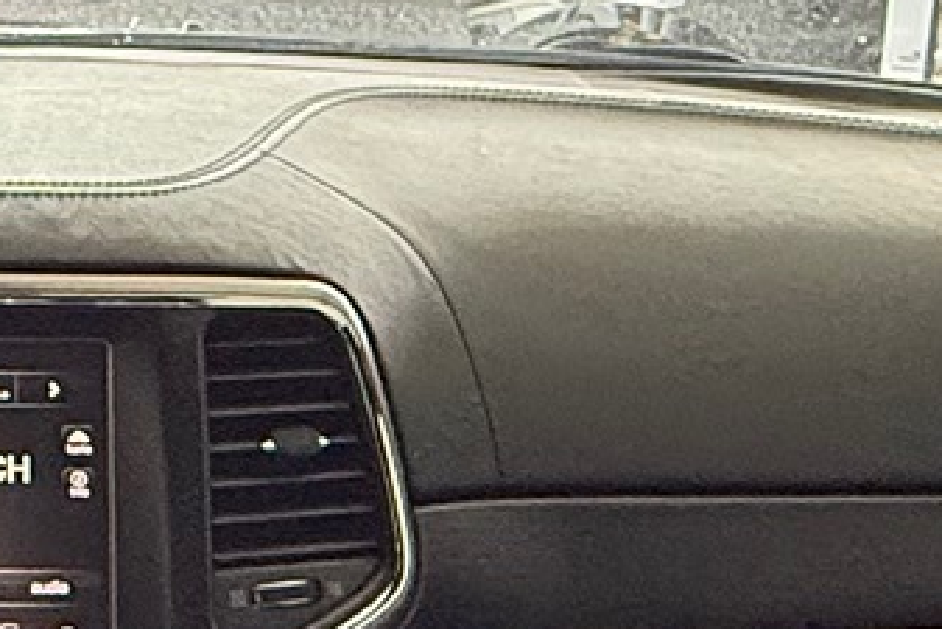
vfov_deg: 15.7
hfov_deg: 21.7
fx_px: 2277
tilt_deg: -12.0
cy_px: 280
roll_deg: -1.1
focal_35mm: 87
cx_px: -187
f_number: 2.2
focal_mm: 2.22
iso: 500
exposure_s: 1/50
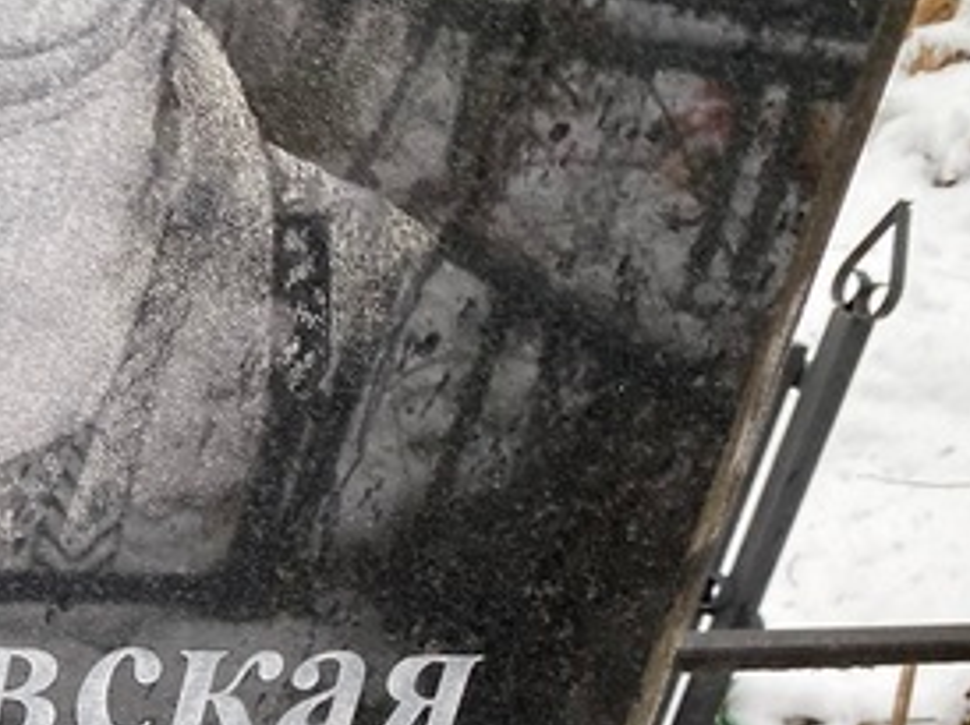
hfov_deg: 23.5
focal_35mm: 76
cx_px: -191
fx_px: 2128
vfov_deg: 17.9
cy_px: 973
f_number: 1.8
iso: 50
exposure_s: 1/121
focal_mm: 4.25
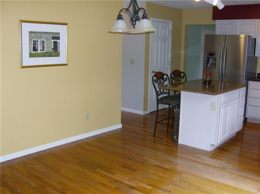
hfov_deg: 51.5
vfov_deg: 39.5
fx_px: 270
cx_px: 130
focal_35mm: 36
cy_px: 97
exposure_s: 1/60
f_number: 2.8
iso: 200
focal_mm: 6
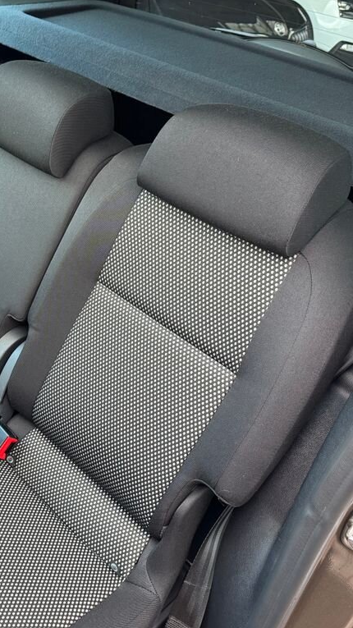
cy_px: 314
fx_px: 583
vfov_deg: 56.6
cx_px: 38
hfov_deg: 32.1
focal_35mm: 35
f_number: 1.78
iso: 320
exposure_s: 1/60
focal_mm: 6.76
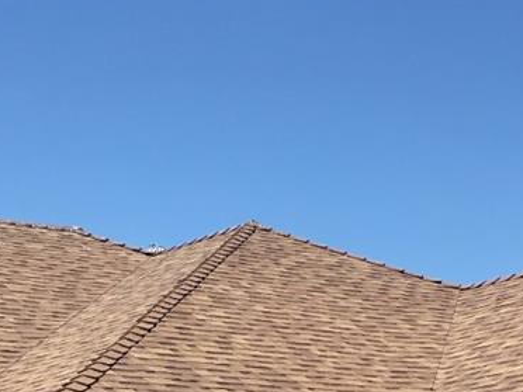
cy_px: 732
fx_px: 1768
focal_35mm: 117
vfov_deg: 11.6
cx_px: 326
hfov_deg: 16.8
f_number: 2.2
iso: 25
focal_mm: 4.15
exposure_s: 1/1603
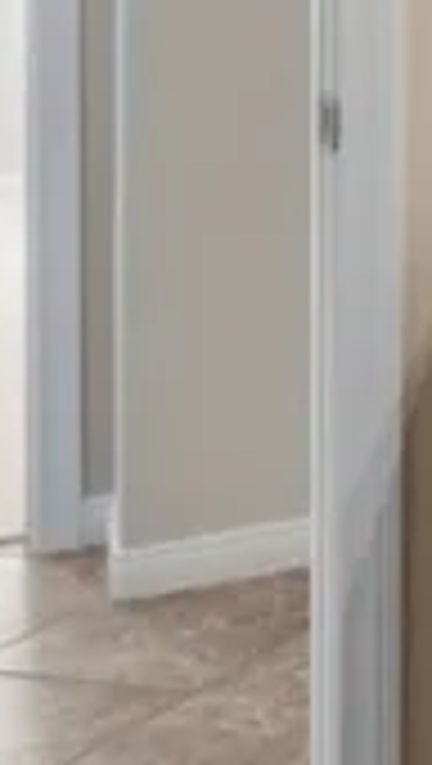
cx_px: 1411
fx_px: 1888
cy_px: -90
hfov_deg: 9.4
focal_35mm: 93
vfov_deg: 21.6
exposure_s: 1/2
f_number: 22
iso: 400
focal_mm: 12
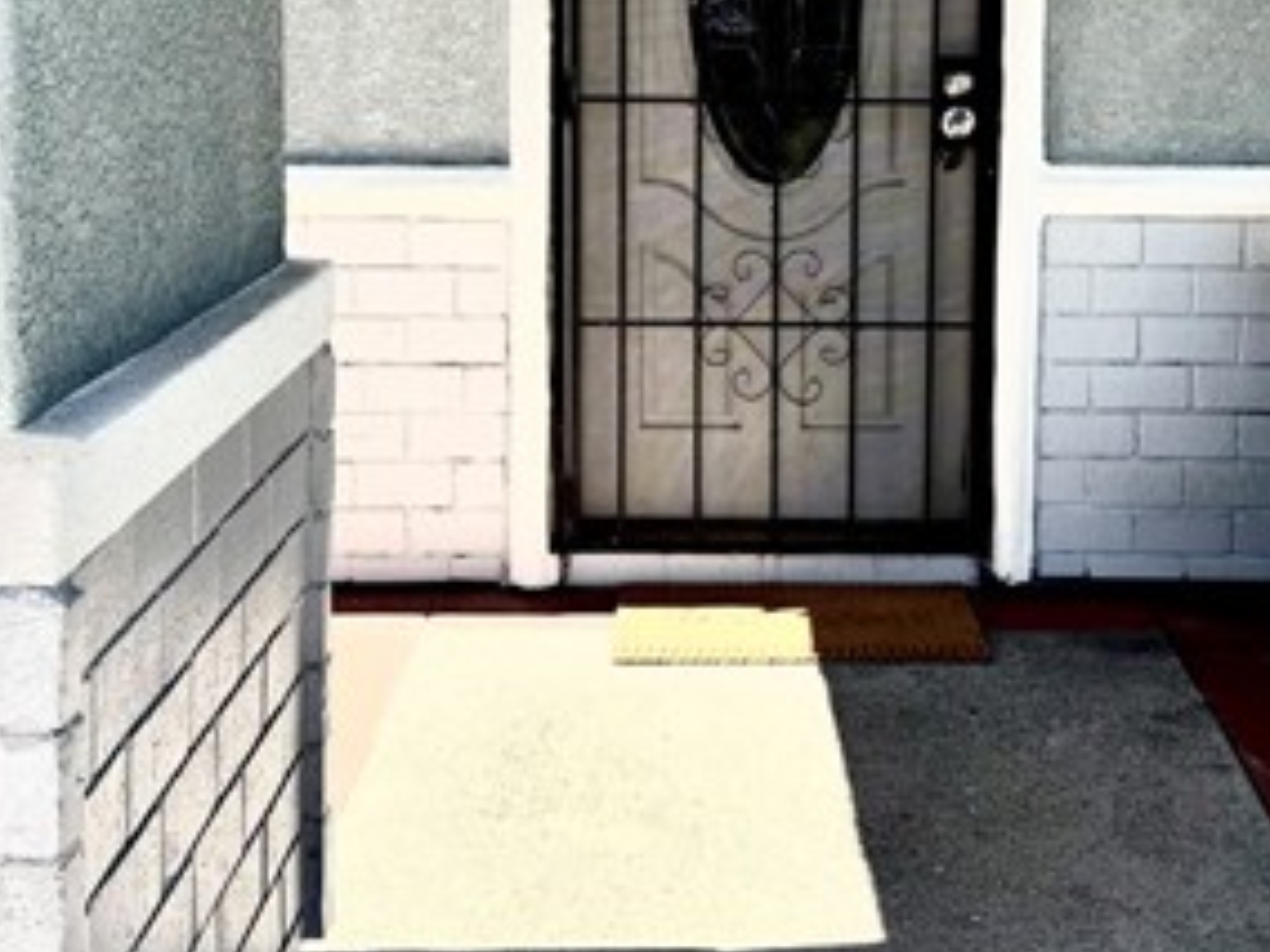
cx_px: 751
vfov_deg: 26.5
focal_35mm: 54
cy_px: 174
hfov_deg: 35.4
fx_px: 1981
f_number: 1.78
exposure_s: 1/1869
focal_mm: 6.76
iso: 80
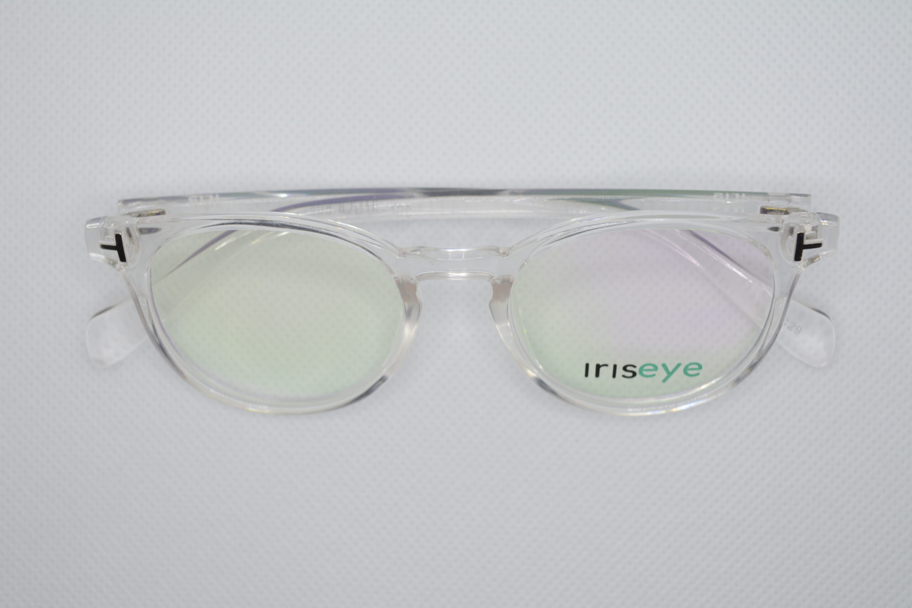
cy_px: 304
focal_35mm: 57
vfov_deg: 23.8
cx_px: 456
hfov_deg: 35.1
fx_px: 1444
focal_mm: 38
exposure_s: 1/160
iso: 200
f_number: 6.3
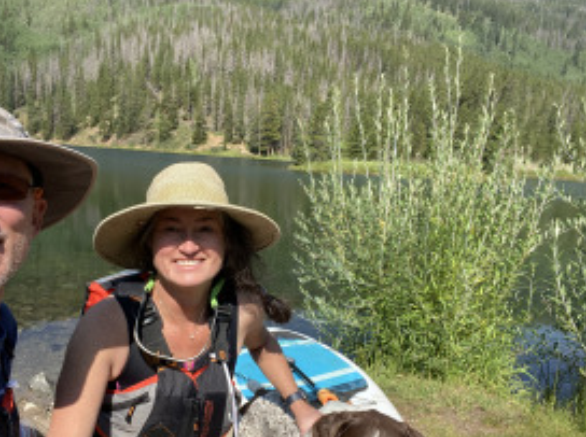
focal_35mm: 31
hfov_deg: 58.1
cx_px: 243
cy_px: 288
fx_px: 524
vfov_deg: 44.7
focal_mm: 2.71
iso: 25
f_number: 2.2
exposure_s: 1/607
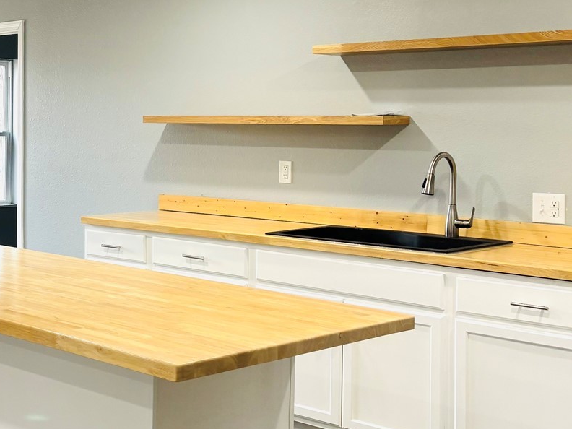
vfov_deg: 23.2
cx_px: -22
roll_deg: -0.8
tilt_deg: -1.3
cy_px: 149
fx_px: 1041
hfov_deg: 28.5
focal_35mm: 63
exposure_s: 1/60
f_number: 1.6
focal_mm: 5.96
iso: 64
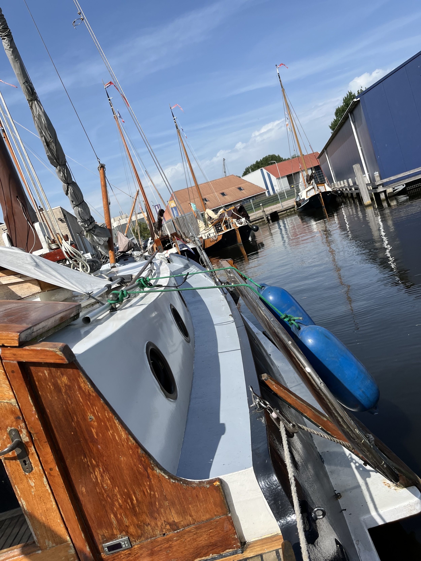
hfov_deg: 53.1
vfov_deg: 67.3
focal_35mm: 26
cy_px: 280
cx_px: 210
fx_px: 422
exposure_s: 1/4149
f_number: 1.6
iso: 50
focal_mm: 5.1
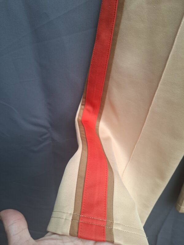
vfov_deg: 73.9
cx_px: 92
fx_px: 163
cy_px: 122
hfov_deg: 58.9
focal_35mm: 23
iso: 50
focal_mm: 5.54
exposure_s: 1/40
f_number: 1.8
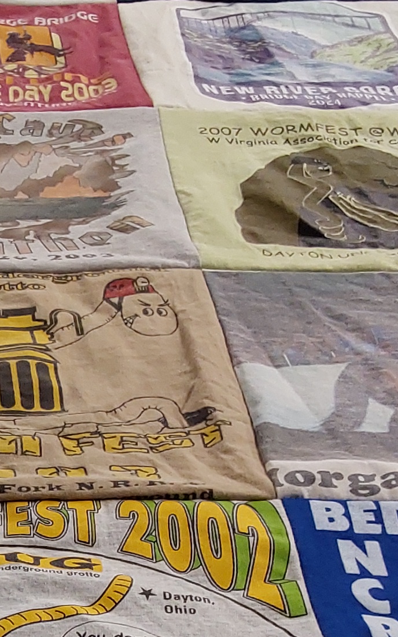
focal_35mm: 88
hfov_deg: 13.9
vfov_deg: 22.7
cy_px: 633
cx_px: -194
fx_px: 1527
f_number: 1.9
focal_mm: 2.91
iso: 80
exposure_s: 1/60
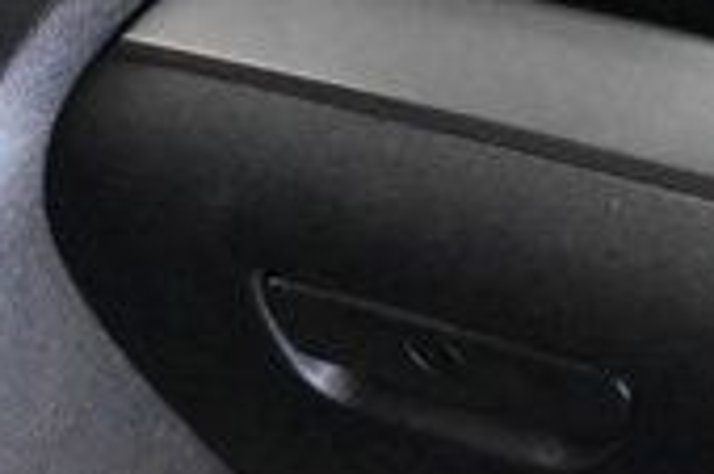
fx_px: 3586
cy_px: 289
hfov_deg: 11.3
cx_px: 97
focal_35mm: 181
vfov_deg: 7.6
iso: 12800
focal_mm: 20
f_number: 3.8
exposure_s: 1/50
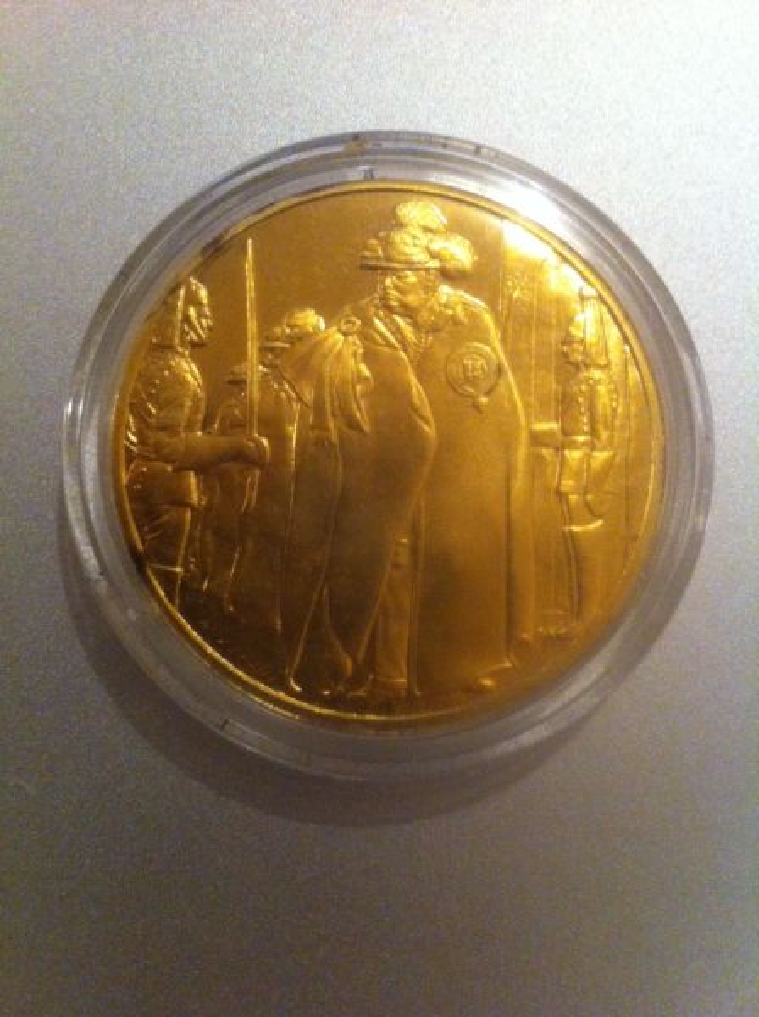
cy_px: 508
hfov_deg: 40.6
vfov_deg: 52.7
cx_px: 380
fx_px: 1026
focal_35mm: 35
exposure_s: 1/17
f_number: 2.8
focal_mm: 3.85
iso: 500
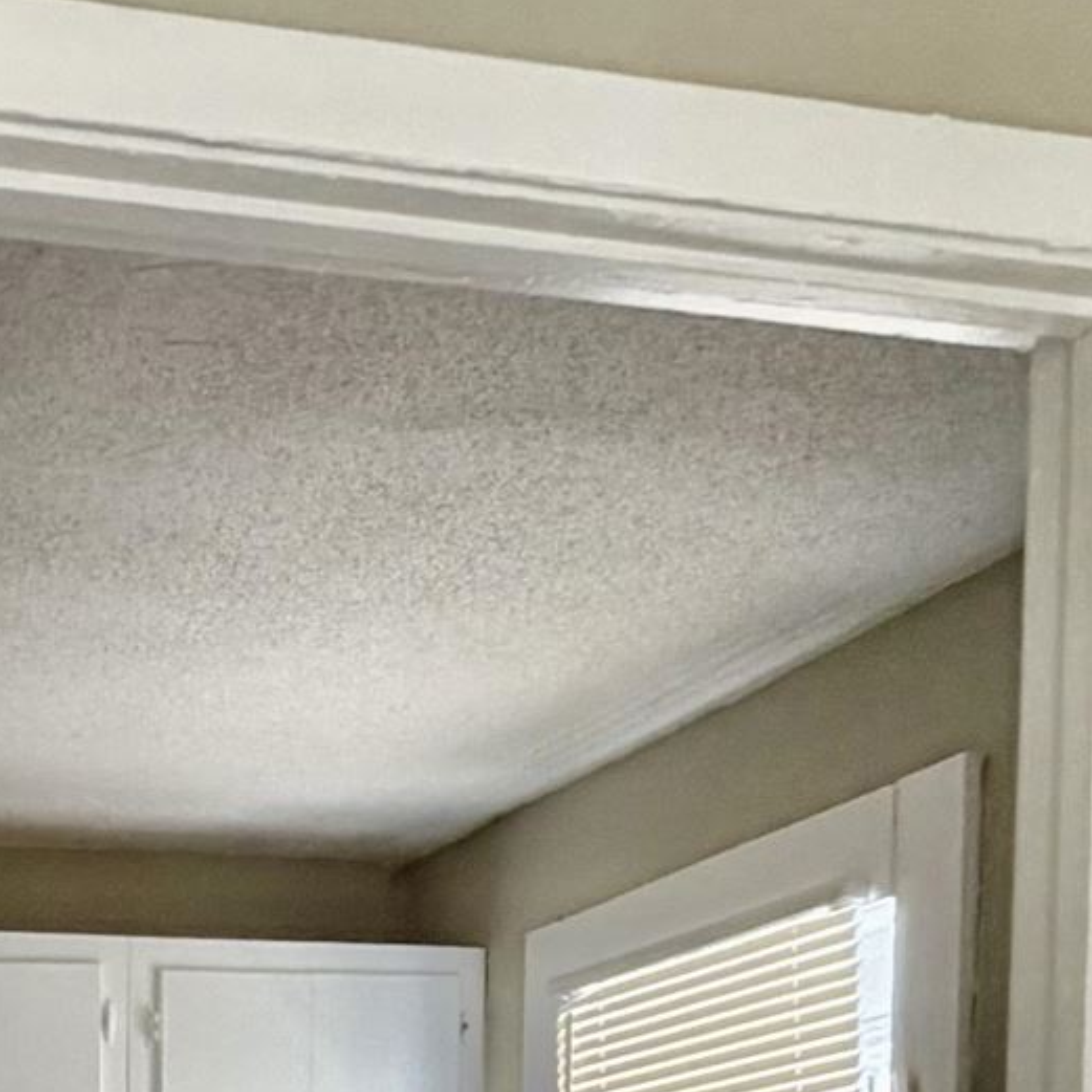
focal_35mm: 73
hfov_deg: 22.2
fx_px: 2605
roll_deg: -0.1
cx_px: -147
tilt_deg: -2.9
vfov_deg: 20.2
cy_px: 1668
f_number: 2.2
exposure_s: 1/121
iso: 320
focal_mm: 2.22
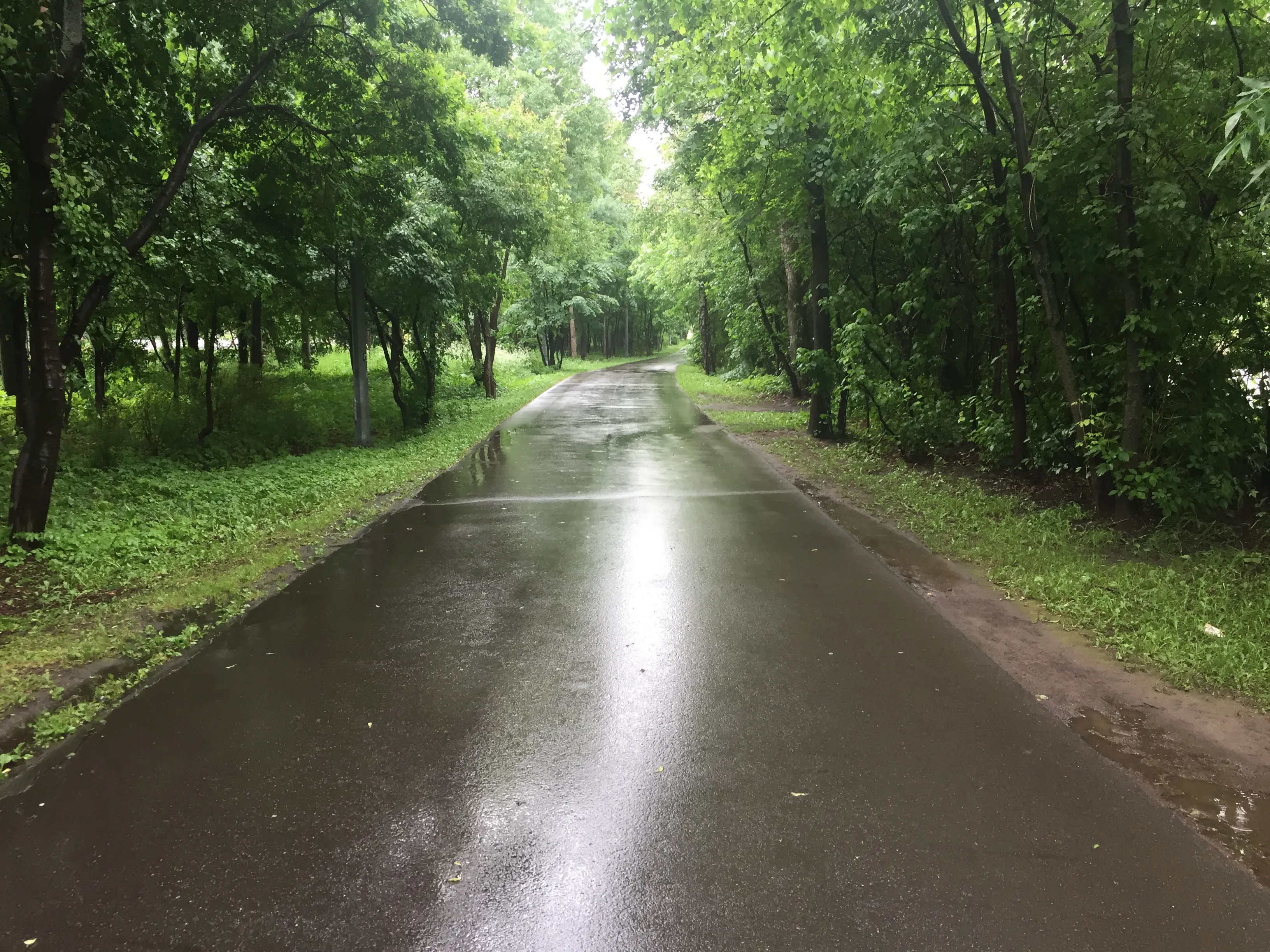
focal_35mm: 29
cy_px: 476
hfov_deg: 61.7
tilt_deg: -9.2
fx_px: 1064
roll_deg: +0.0
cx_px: 635
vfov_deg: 48.2
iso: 32
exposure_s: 1/33
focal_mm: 4.15
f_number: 2.2
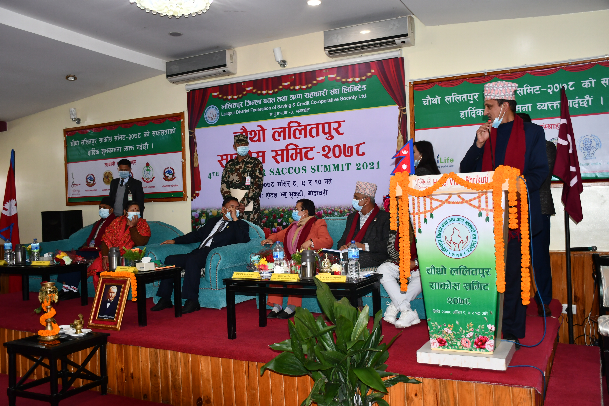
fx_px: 558
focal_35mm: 33
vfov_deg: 40.0
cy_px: 203
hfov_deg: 57.2
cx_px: 304
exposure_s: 1/60
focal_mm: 22
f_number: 3.5
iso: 560
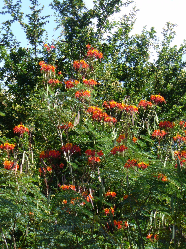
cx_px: 93
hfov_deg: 13.3
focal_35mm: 111
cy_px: 124
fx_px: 795
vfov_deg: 17.7
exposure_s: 1/320
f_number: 3.6
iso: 80
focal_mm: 18.3
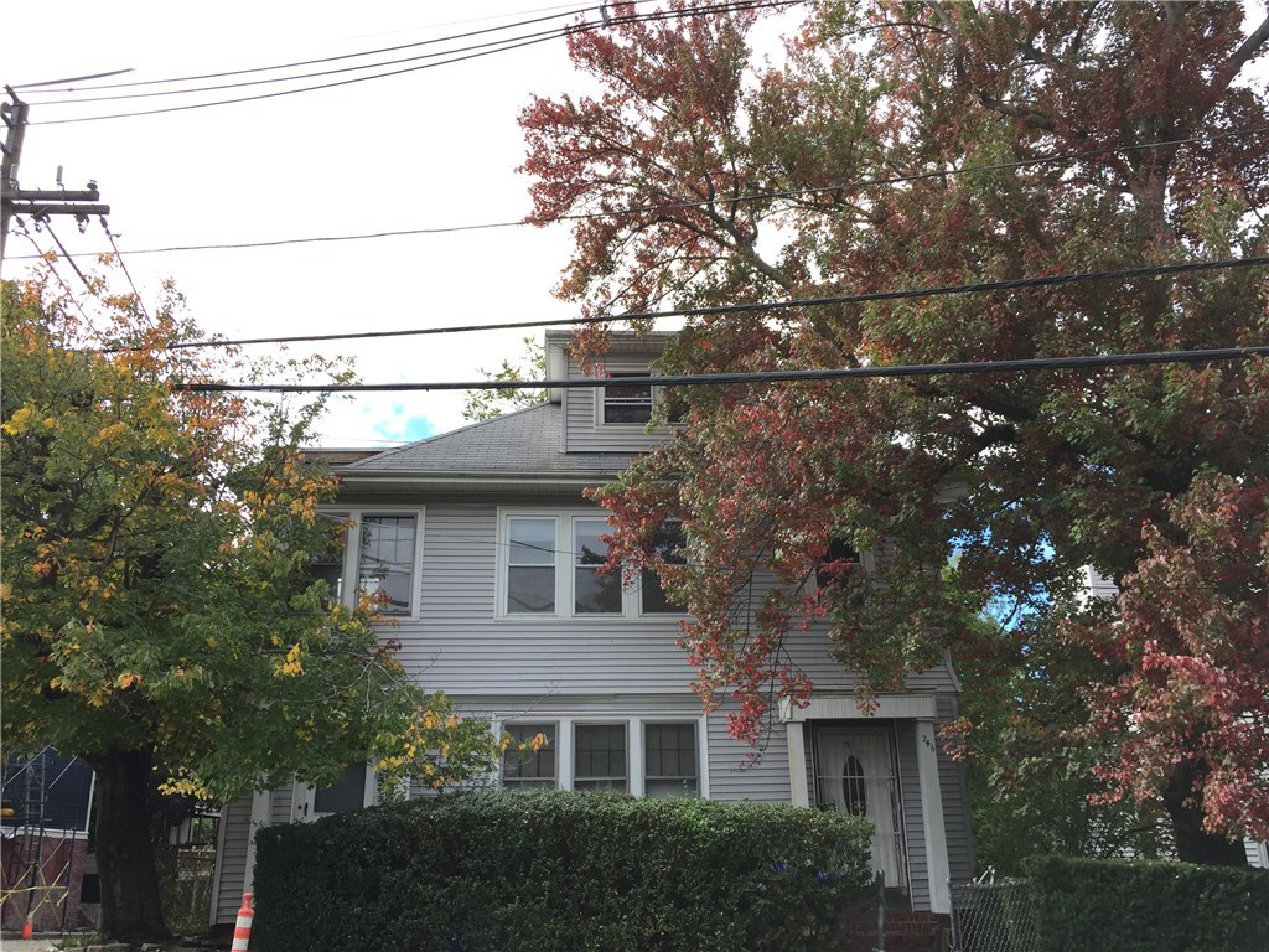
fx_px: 1063
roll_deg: -0.5
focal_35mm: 29
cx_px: 634
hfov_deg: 61.7
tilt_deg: +18.9
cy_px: 476
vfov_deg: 48.2
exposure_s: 1/520
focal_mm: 4.15
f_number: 2.2
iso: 32
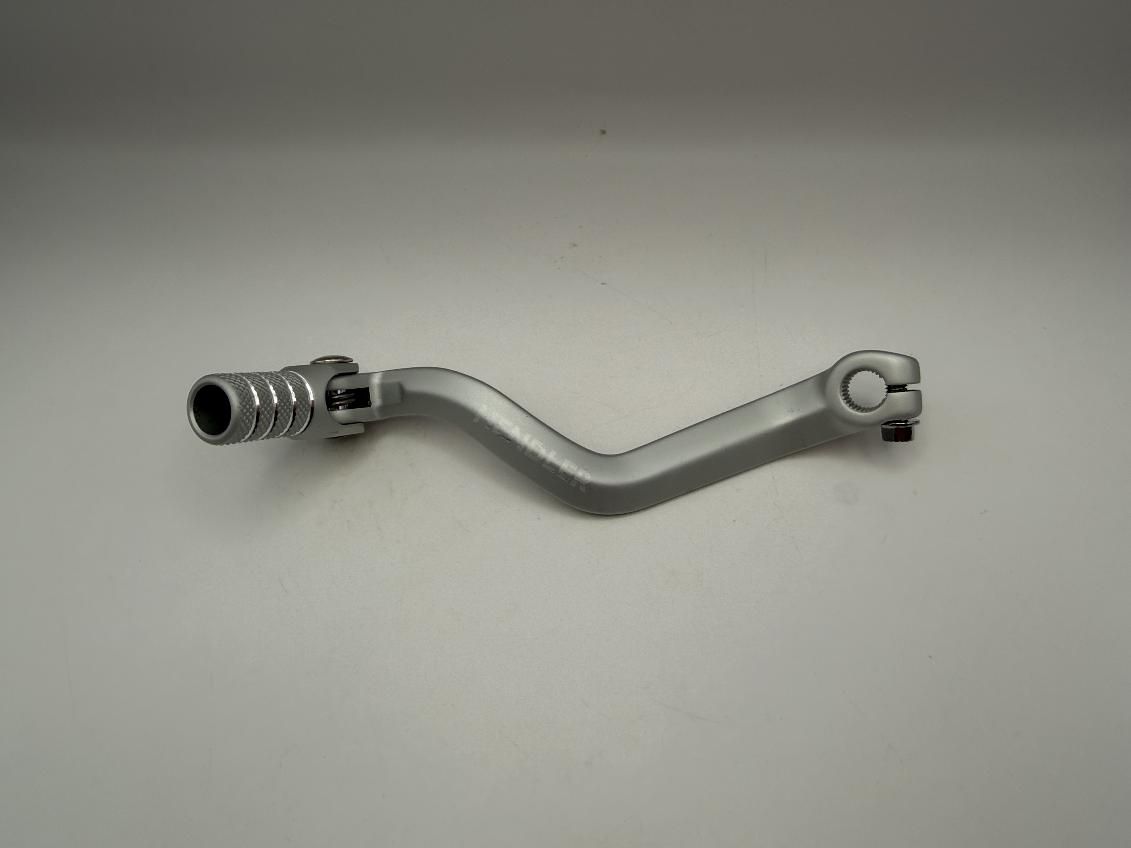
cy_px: 424
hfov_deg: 69.4
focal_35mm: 25
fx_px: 817
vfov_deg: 54.9
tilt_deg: -52.0
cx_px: 566
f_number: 2.2
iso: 50
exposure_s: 1/507
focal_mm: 2.22
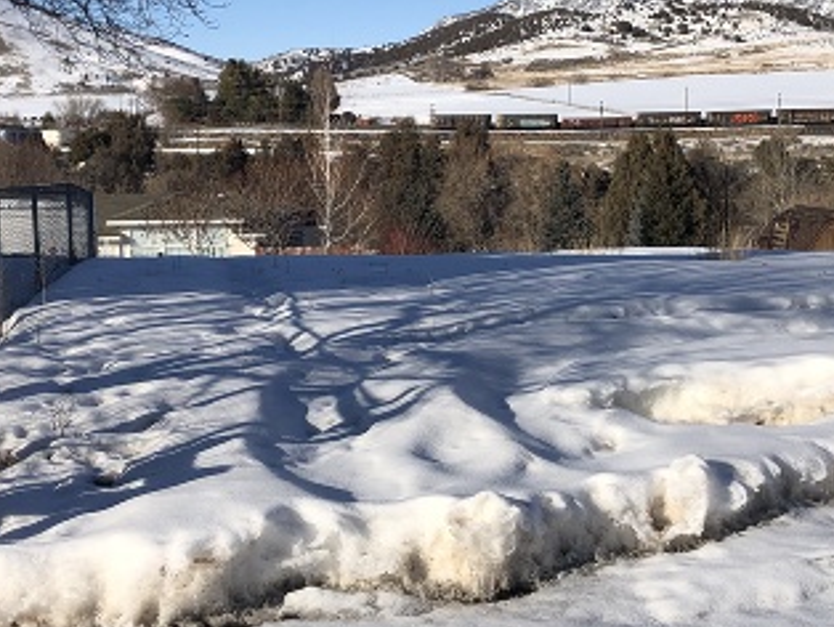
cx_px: 518
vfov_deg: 25.7
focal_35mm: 57
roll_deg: +0.7
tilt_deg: -6.2
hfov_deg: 33.6
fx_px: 1374
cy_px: 324
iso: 25
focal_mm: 3.99
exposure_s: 1/4000
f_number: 1.8
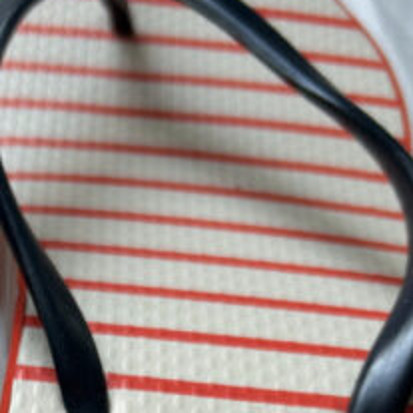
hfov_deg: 18.8
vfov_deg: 17.6
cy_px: 609
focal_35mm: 89
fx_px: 1201
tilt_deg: -58.8
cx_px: -40
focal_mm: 5.7
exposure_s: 1/200
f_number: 1.5
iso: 40
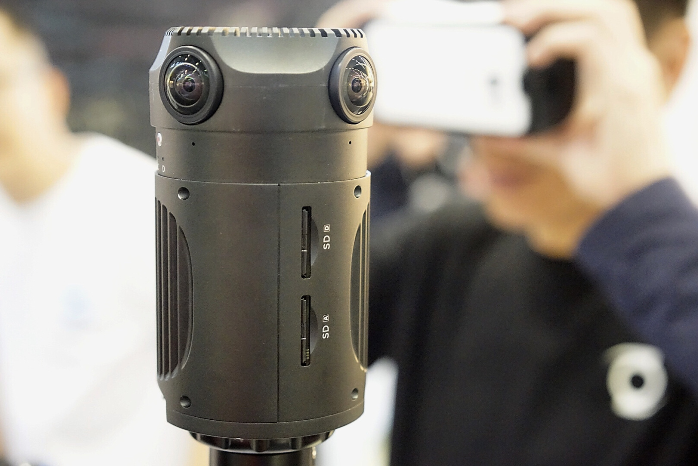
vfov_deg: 24.6
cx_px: 349
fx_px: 1067
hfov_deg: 36.2
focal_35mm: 55
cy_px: 233
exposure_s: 1/60
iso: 12800
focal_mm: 55
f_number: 3.5
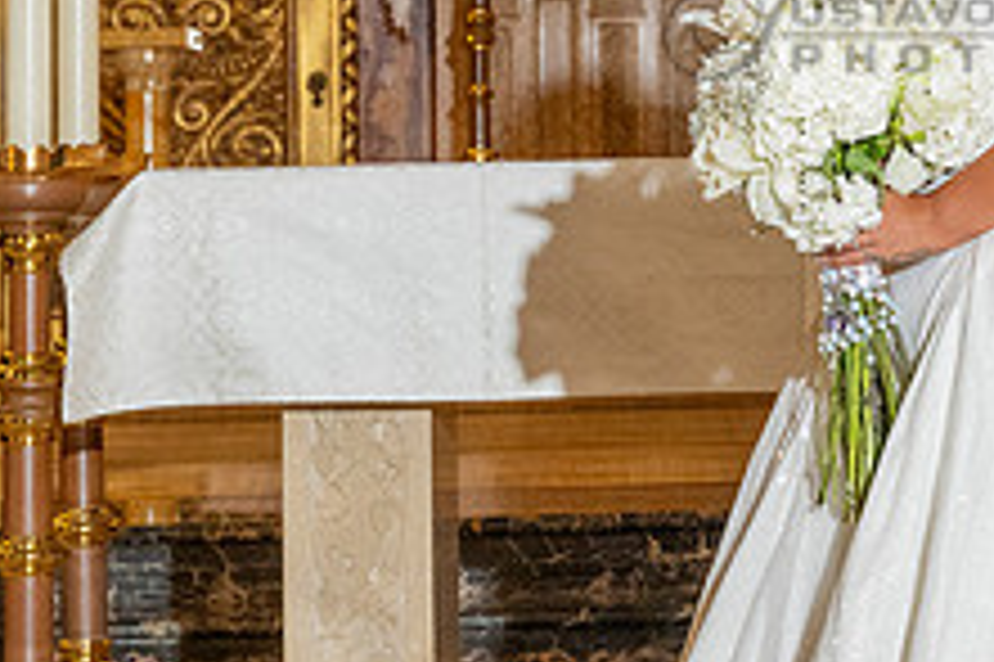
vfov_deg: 8.2
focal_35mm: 164
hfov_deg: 12.4
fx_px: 4525
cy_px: -287
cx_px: 1016
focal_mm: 47
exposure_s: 1/200
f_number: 6.3
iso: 2000
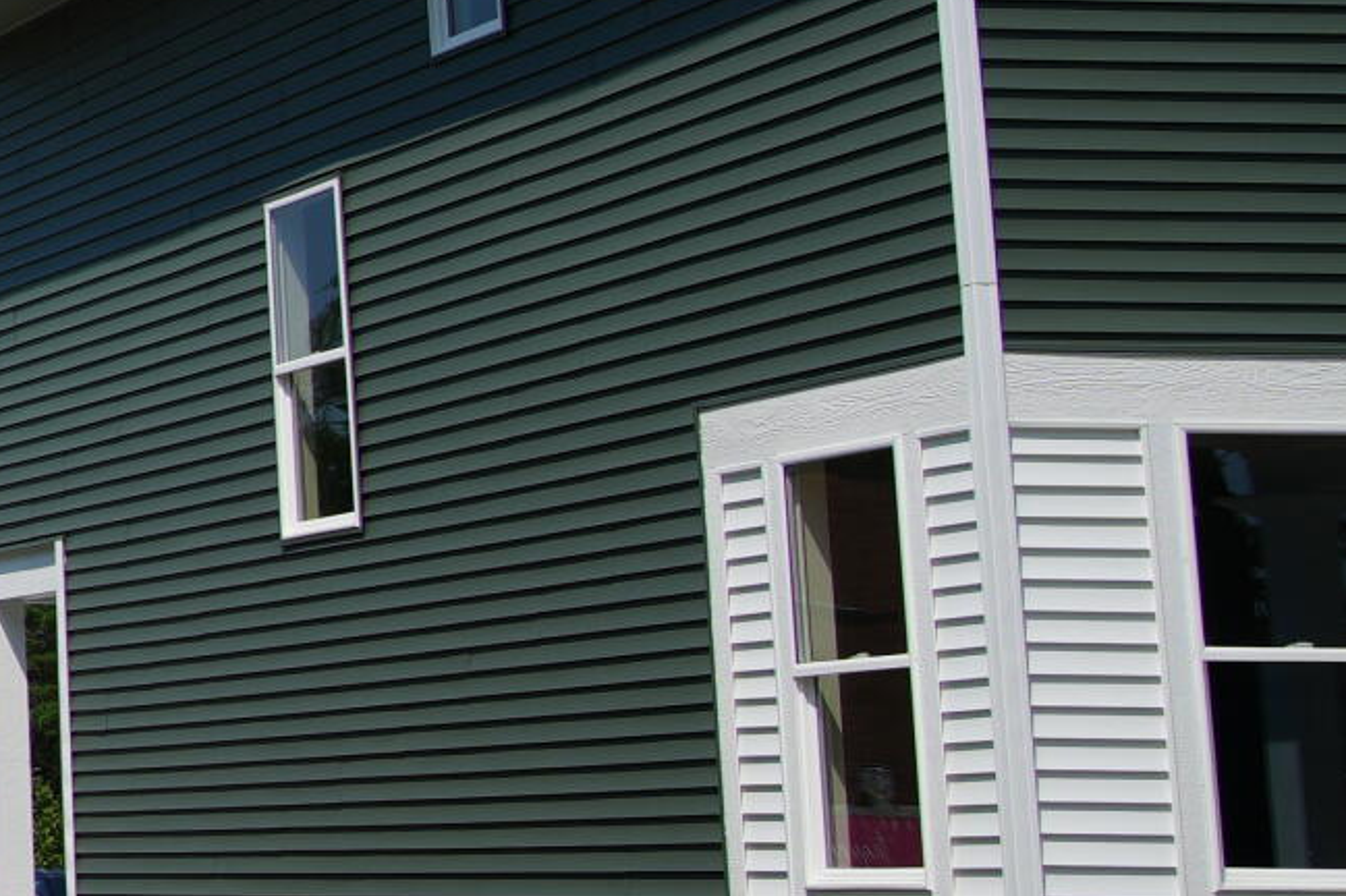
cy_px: 168
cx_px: -1591
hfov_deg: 14.3
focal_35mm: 111
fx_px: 4148
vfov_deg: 12.3
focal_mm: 24
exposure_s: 1/800
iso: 100
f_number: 5
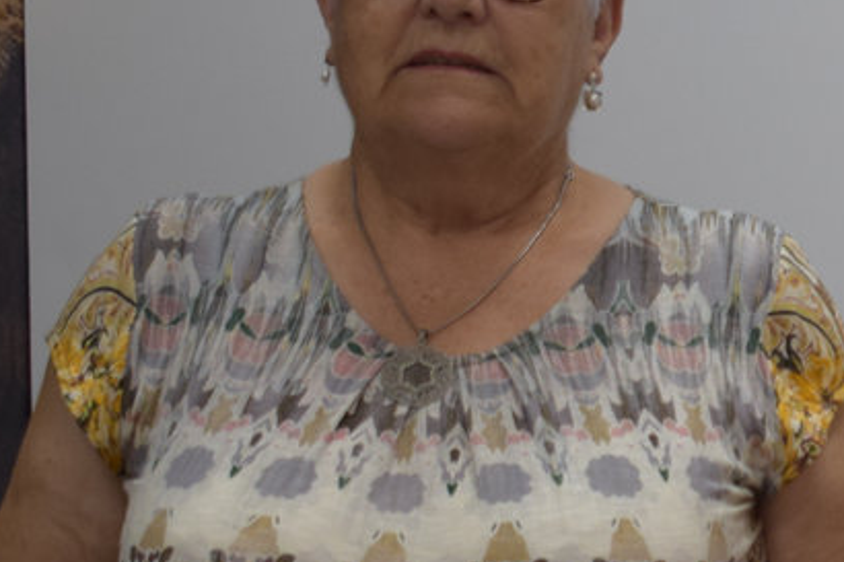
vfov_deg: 7.7
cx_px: 1340
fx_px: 4171
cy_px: 420
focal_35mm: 178
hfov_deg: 11.0
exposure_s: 1/60
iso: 500
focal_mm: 30
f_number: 4.2
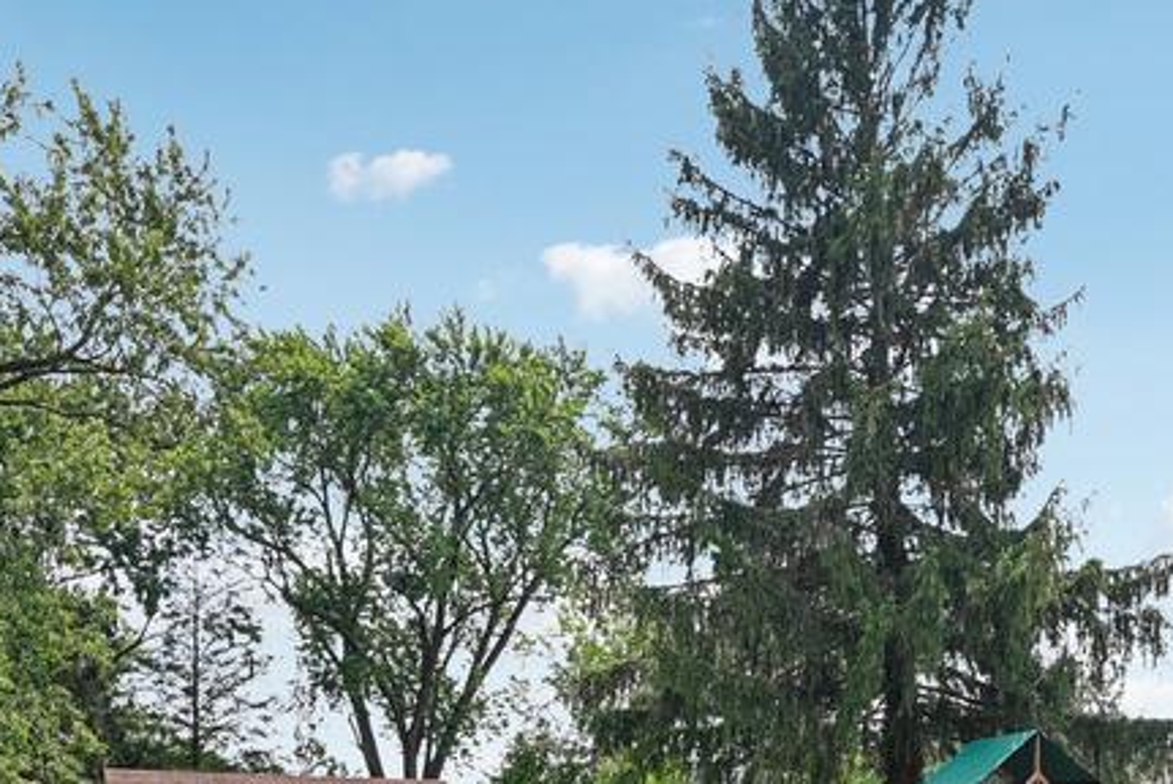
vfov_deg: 30.9
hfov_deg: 50.7
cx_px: 588
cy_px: 886
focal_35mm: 38
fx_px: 1239
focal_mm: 16
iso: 800
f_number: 8
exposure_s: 1/500
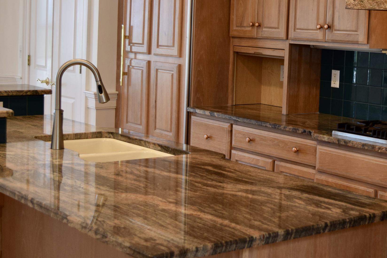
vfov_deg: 19.1
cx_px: 262
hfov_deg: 28.2
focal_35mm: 71
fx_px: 763
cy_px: 83
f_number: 4
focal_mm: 26
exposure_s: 1/60
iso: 450
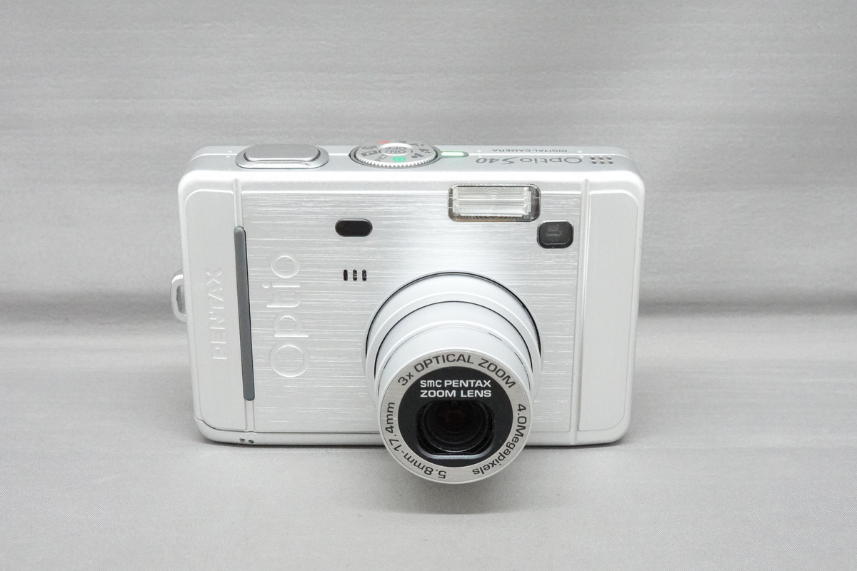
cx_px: 428
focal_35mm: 58
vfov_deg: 23.4
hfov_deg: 34.5
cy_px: 286
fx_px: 1381
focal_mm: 21.56
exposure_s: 1/60
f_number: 8
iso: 5000
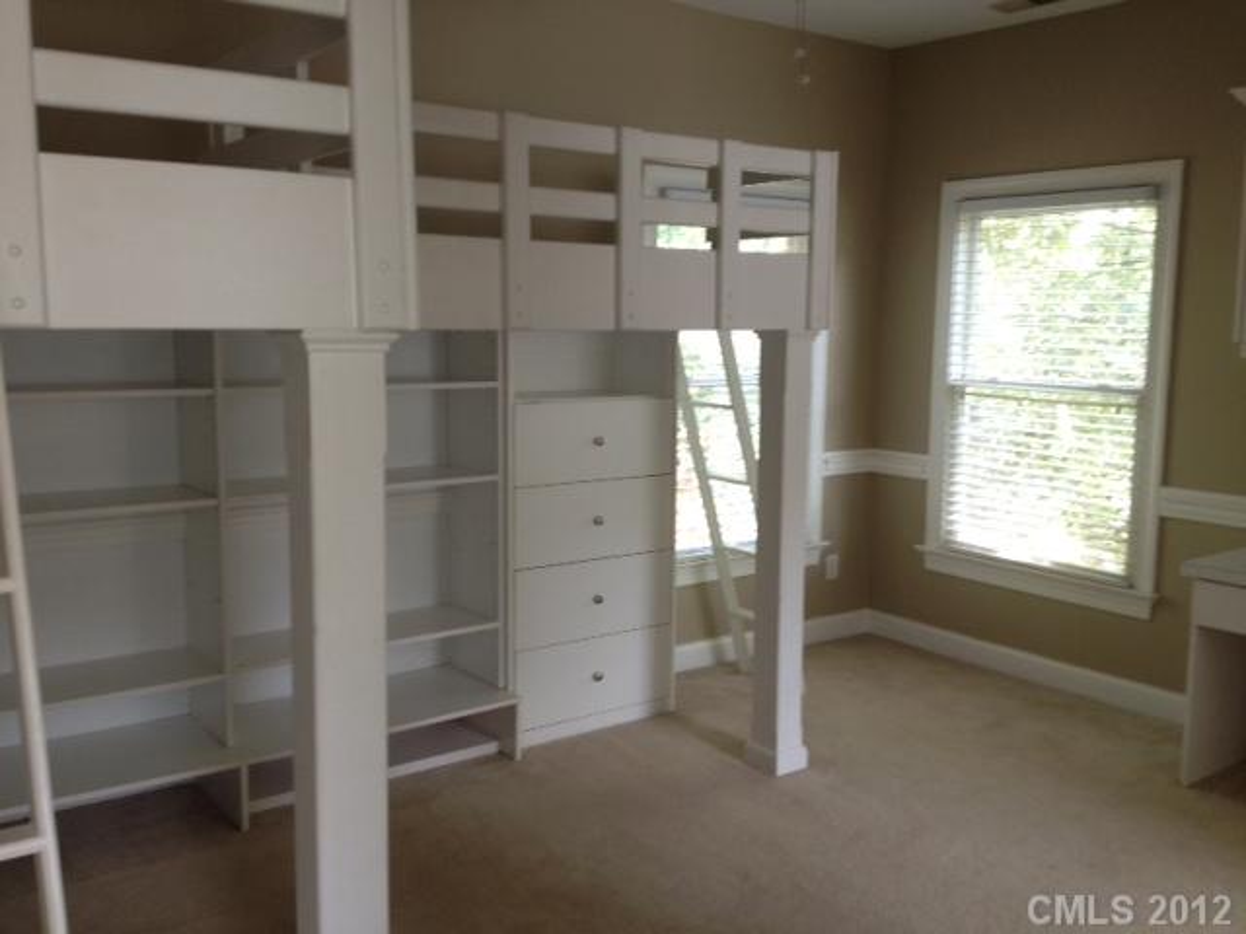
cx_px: 623
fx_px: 1260
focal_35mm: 35
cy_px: 467
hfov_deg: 52.6
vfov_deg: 40.7
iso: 80
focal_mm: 4.28
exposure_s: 1/20
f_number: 2.4
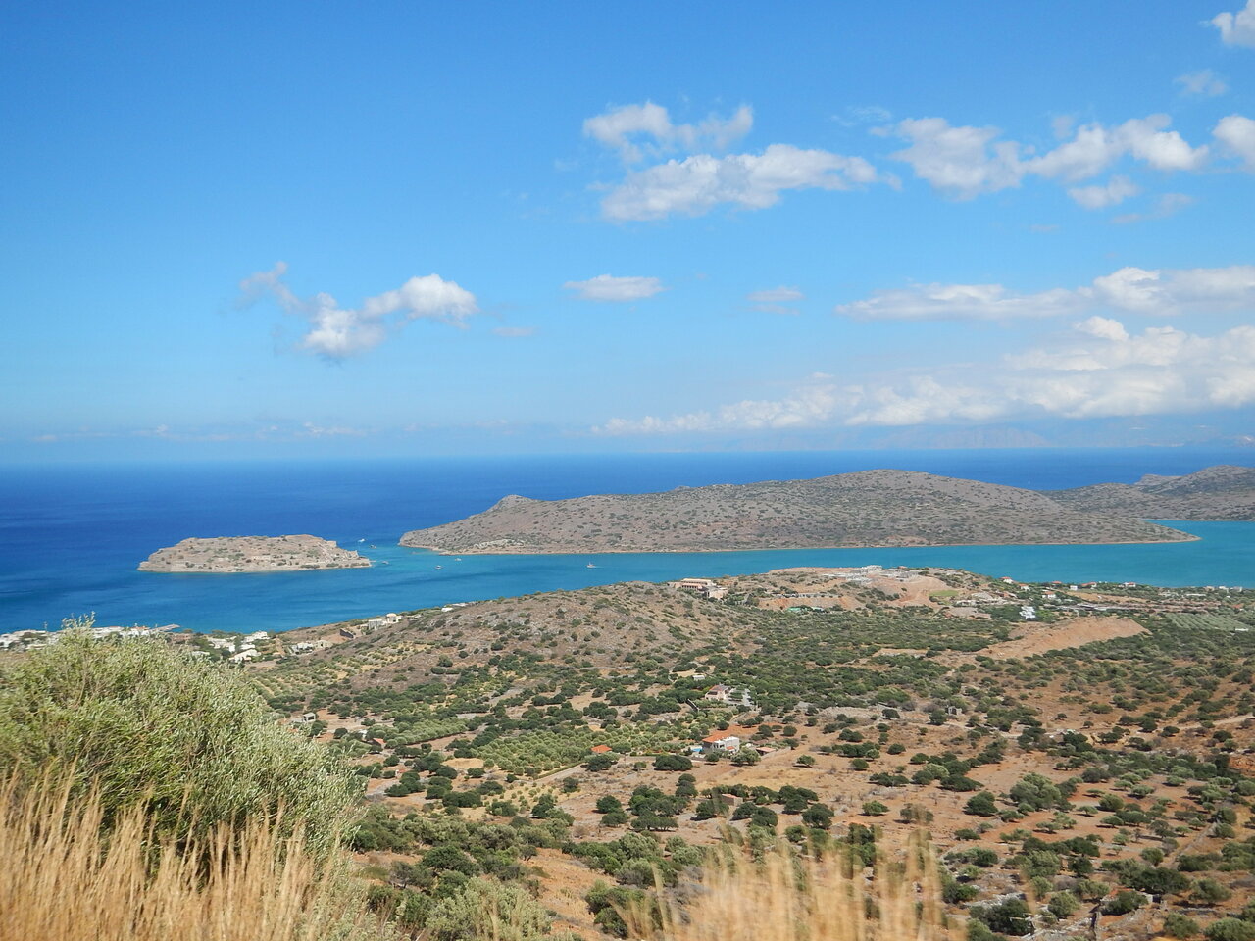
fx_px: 1196
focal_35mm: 33
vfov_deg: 42.9
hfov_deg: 55.4
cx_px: 628
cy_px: 470
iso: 125
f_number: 3.9
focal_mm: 5.9
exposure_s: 1/1250
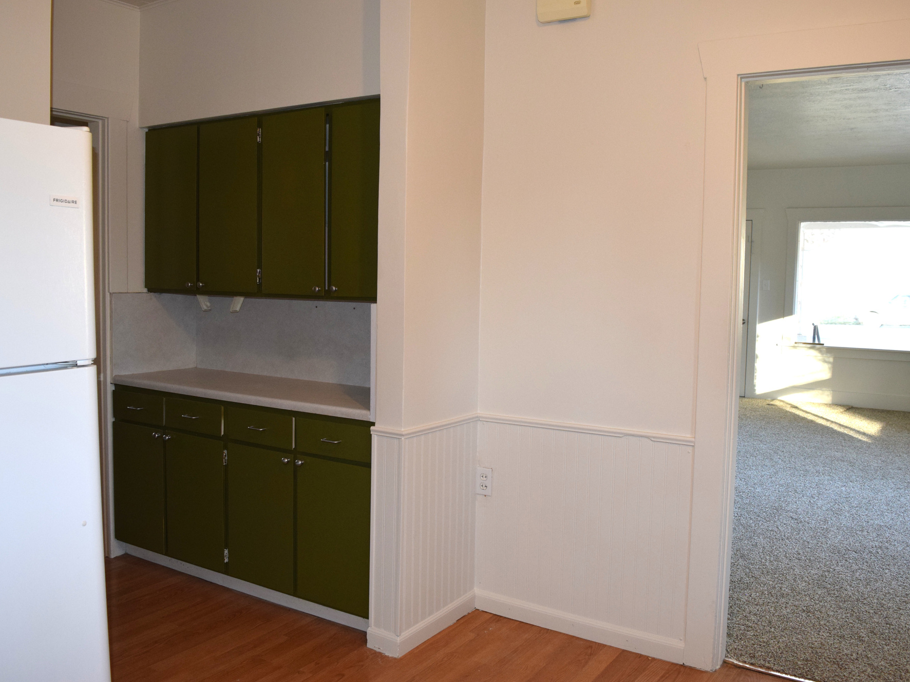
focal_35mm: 30
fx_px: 789
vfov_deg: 46.8
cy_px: 335
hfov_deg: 60.0
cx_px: 457
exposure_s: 1/100
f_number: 5
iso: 800
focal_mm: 18
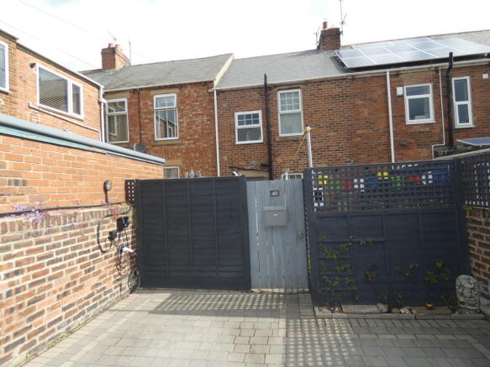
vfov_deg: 66.0
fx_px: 283
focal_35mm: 20
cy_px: 184
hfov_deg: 81.8
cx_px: 245
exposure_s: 1/800
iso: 80
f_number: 2.8
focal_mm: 3.6
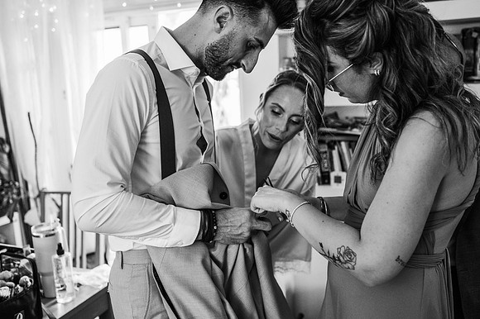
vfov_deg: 37.8
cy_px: 160
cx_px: 240
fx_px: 466
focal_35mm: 35
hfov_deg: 54.5
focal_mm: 35
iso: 2000
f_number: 2.8
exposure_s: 1/200
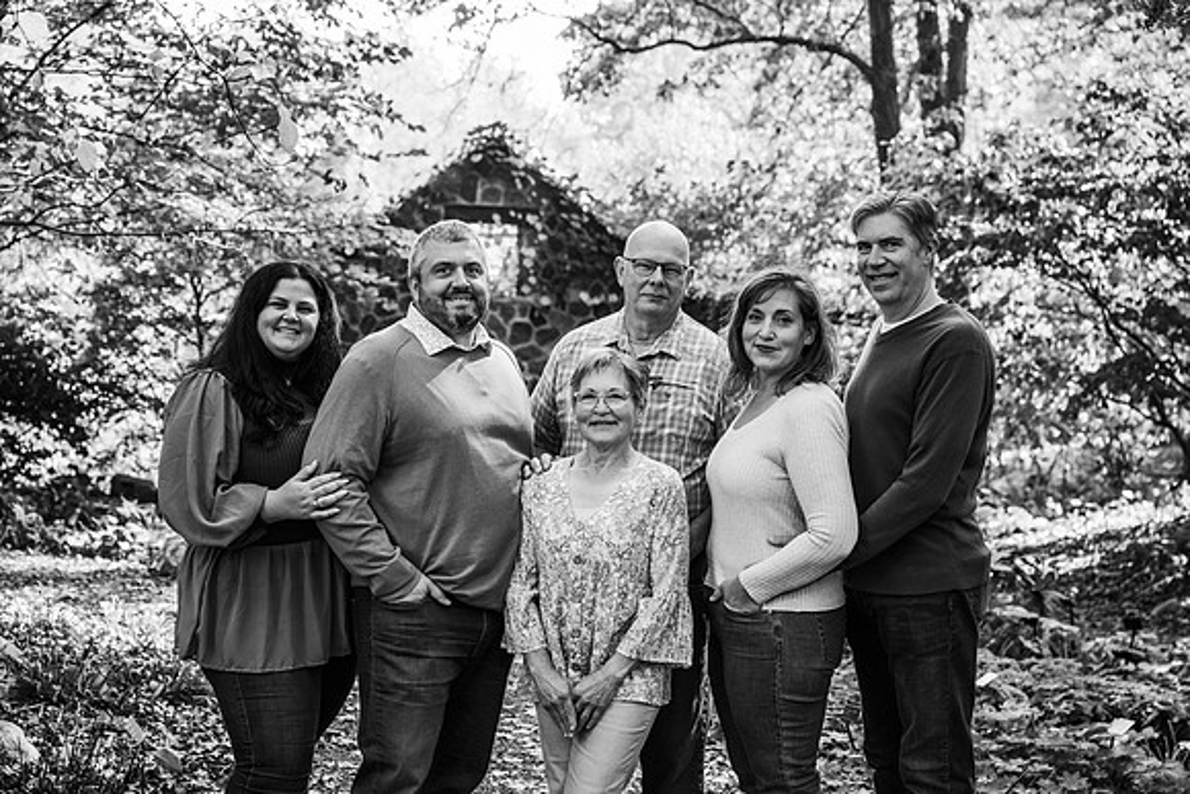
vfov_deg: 23.8
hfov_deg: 35.0
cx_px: 595
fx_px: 1885
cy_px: 397
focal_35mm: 57
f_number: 4.5
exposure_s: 1/250
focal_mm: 57
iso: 500
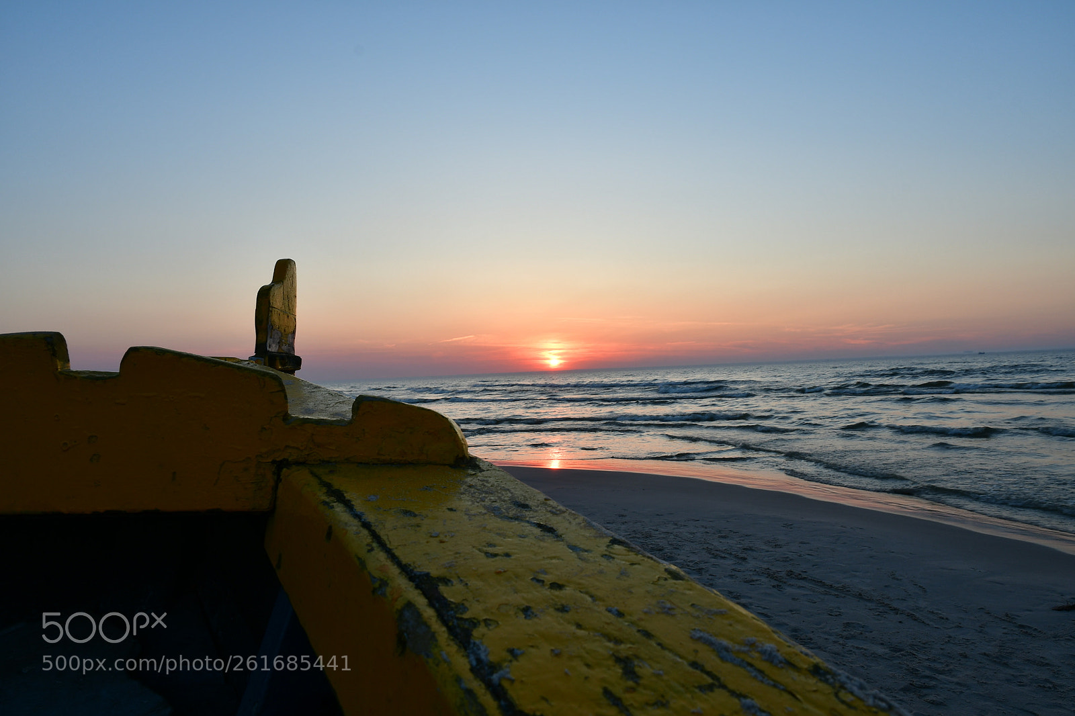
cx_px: 538
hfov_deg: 73.8
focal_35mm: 24
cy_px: 358
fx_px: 716
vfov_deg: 53.1
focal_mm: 16
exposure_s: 1/30
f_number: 11
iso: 100
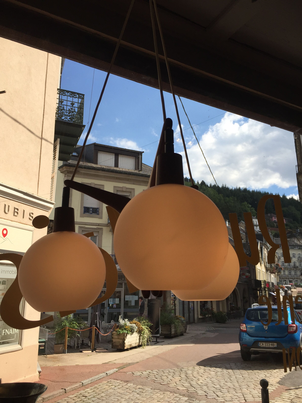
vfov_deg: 61.7
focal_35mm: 29
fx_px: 337
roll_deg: +2.4
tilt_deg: +15.5
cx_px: 151
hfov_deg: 48.2
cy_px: 202
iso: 32
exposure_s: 1/1883
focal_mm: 4.15
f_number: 2.2
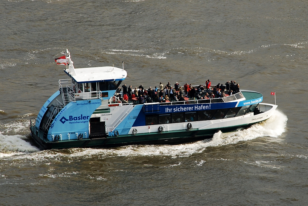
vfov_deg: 6.8
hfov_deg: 10.1
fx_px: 1734
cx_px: 154
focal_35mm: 202
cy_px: 103
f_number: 10
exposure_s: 1/200
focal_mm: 135
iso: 200
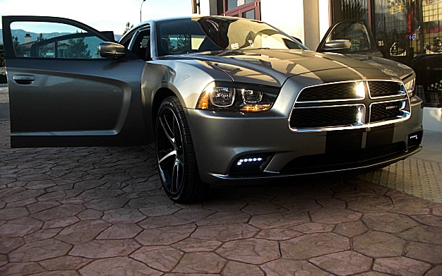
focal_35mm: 39
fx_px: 470
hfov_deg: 50.4
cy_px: 111
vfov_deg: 32.7
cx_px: 217
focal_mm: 6.3
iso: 50
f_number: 2.8
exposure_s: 1/160
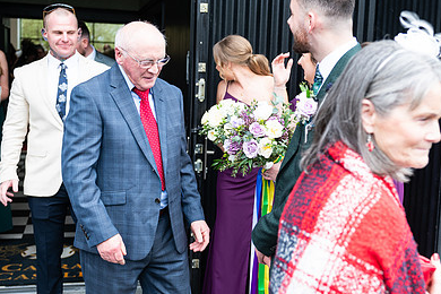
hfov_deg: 38.1
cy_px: 143
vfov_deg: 26.0
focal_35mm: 52
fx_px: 637
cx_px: 260
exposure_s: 1/200
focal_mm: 35
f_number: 3.5
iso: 160
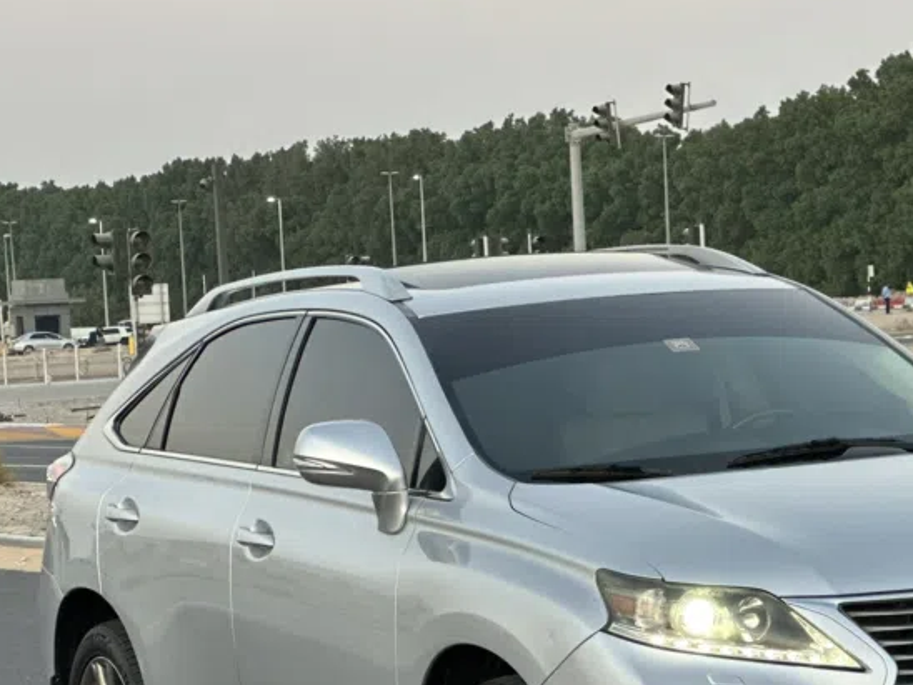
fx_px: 3798
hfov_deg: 13.6
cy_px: 502
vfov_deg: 10.3
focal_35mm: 144
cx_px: 706
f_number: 2.8
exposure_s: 1/88
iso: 250
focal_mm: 9
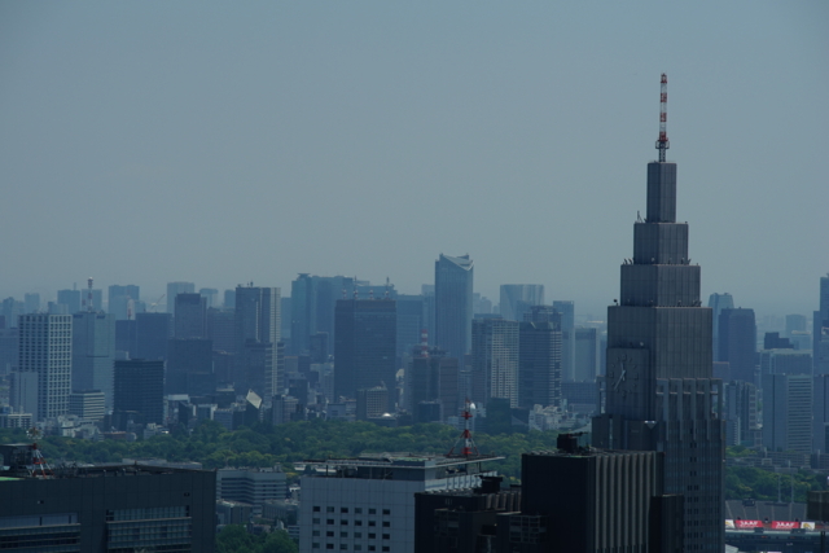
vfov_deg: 9.2
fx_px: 3455
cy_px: 276
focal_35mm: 150
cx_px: 414
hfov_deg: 13.7
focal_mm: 150
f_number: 8
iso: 320
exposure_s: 1/1000
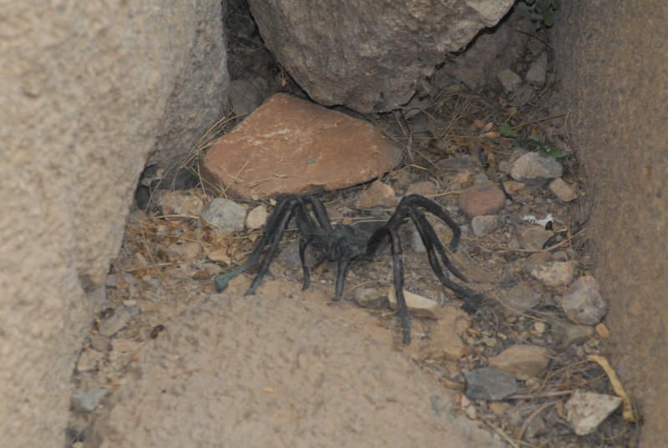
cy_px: 224
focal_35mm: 300
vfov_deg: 4.6
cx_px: 334
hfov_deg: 6.9
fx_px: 5578
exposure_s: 1/250
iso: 1600
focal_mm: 200
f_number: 9
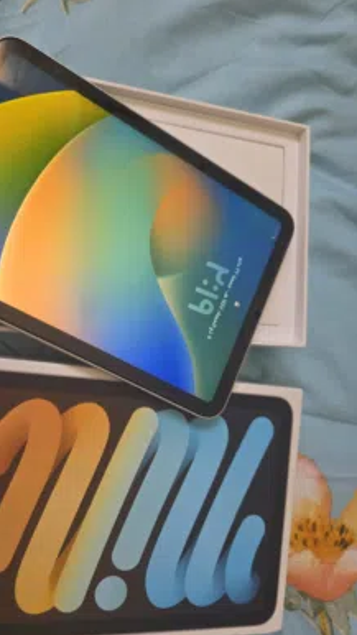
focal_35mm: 26
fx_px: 438
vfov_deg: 71.9
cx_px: 114
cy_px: 327
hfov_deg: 43.6
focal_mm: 6.3
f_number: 1.7
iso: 160
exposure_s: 1/100
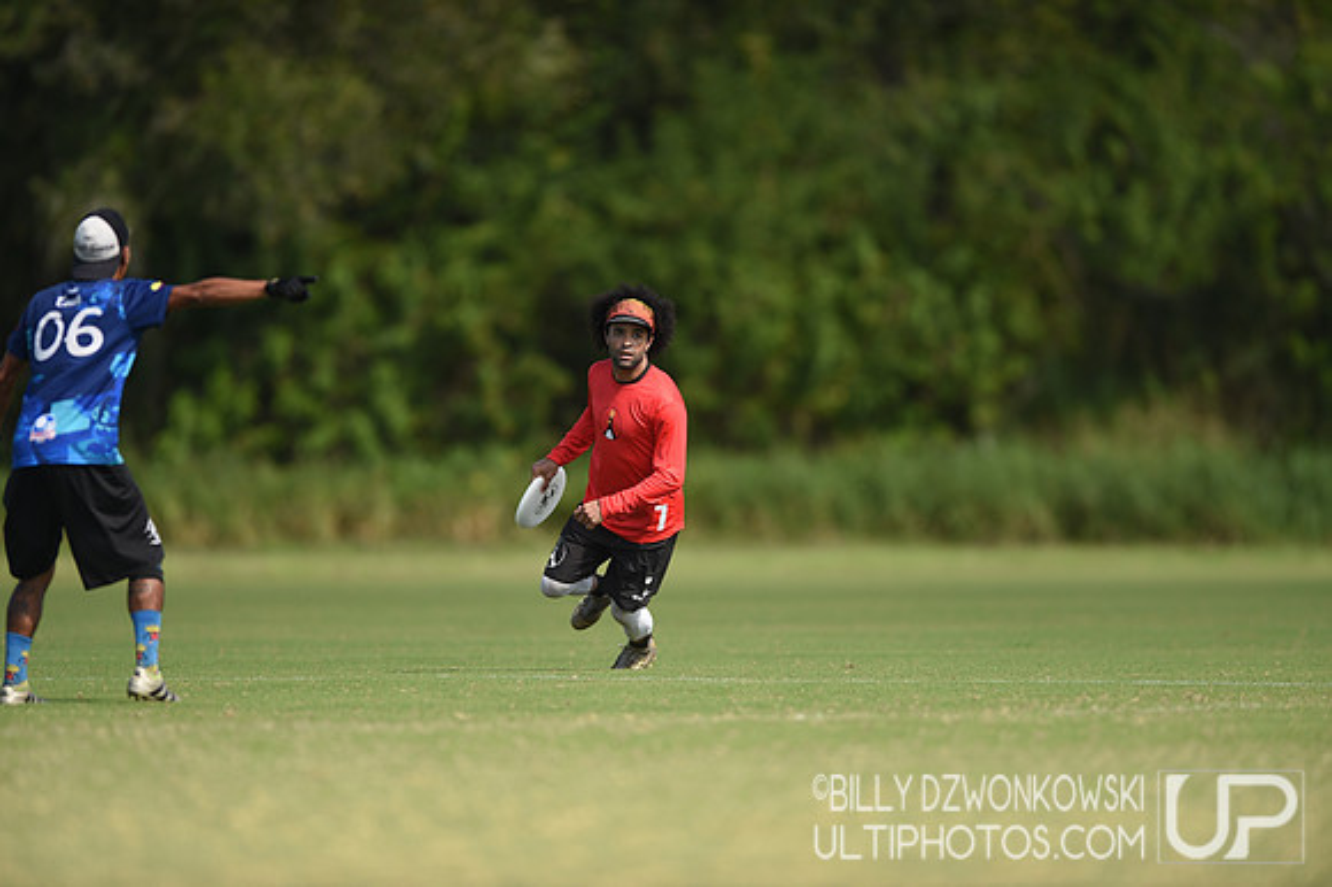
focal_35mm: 400
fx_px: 14791
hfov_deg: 5.2
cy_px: 444
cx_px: 666
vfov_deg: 3.4
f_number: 2.8
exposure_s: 1/1250
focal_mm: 400
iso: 100
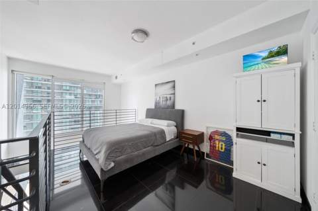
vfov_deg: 89.9
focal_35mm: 12
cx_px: 159
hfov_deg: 112.7
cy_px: 106
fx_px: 106
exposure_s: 1/10
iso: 500
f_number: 9
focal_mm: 12
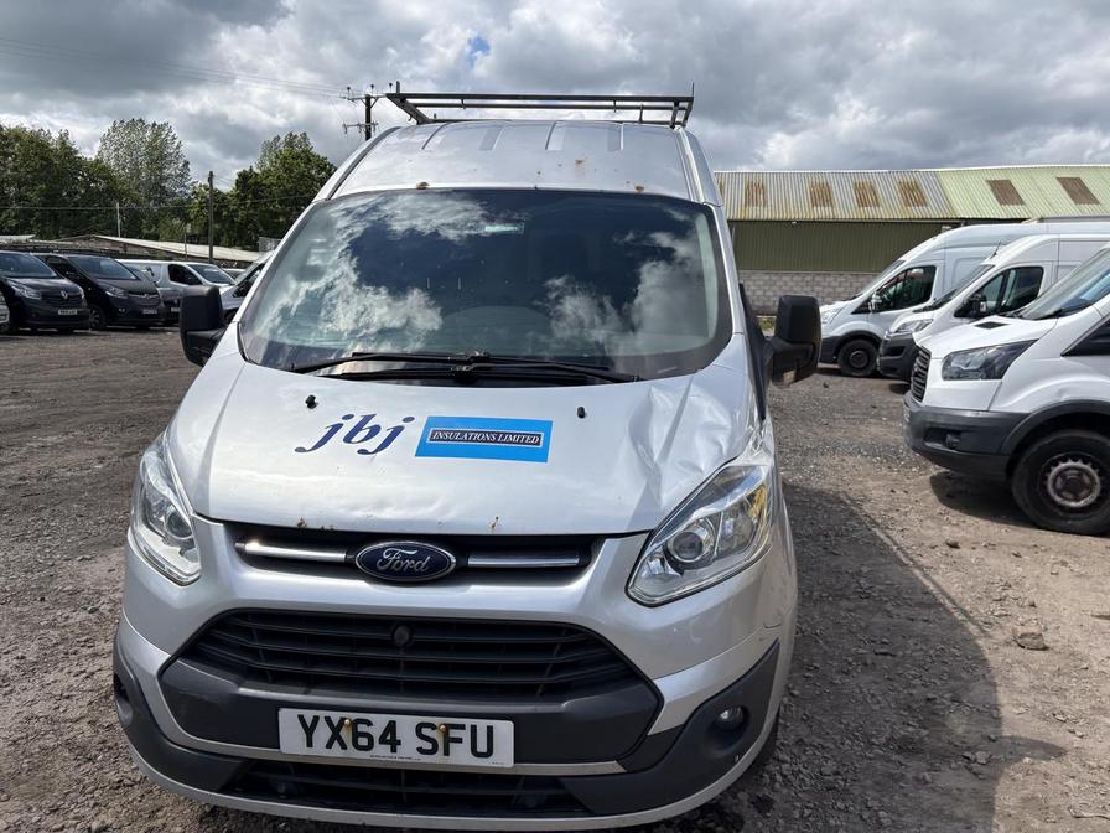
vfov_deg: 53.1
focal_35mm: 26
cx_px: 555
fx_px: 834
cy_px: 416
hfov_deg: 67.3
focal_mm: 5.96
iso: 64
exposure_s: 1/5814
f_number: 1.6
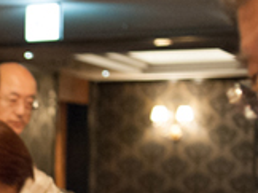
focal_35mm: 133
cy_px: 252
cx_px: -170
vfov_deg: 10.9
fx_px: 990
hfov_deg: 13.6
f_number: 2.8
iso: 4000
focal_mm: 35
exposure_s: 1/100
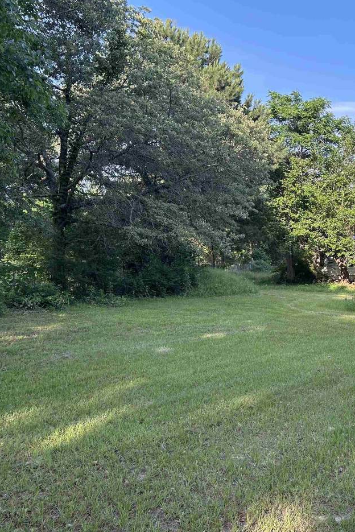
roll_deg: +1.0
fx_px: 547
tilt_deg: +0.5
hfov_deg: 34.1
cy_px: 268
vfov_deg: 51.9
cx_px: 316
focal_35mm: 37
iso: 50
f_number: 1.5
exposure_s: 1/617
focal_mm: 5.7
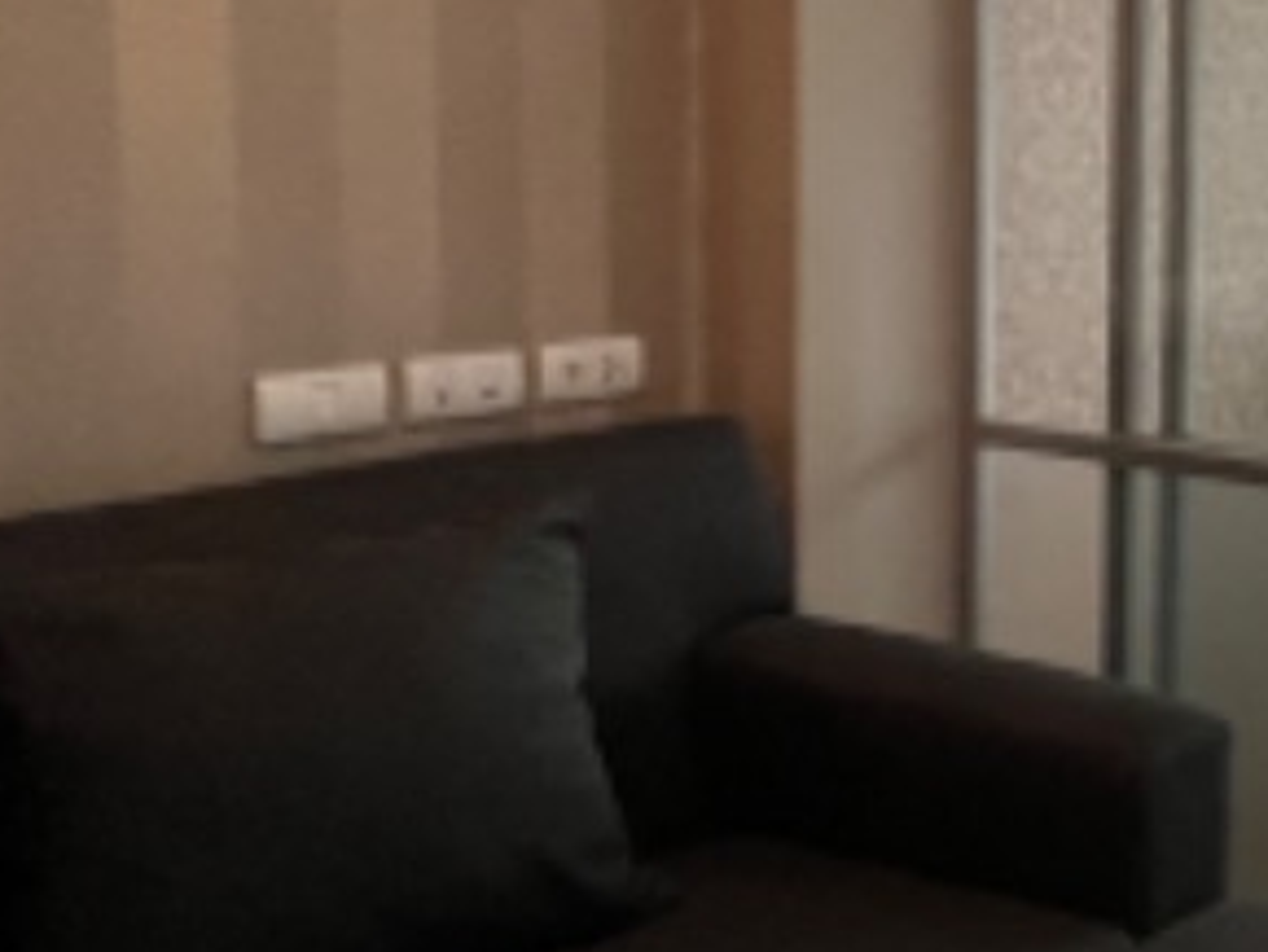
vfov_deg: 31.7
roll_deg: -5.1
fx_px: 1649
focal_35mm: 45
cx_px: 1944
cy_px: 259
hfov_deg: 27.4
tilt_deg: -4.1
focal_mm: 1.57
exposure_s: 1/121
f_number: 1.8
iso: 125
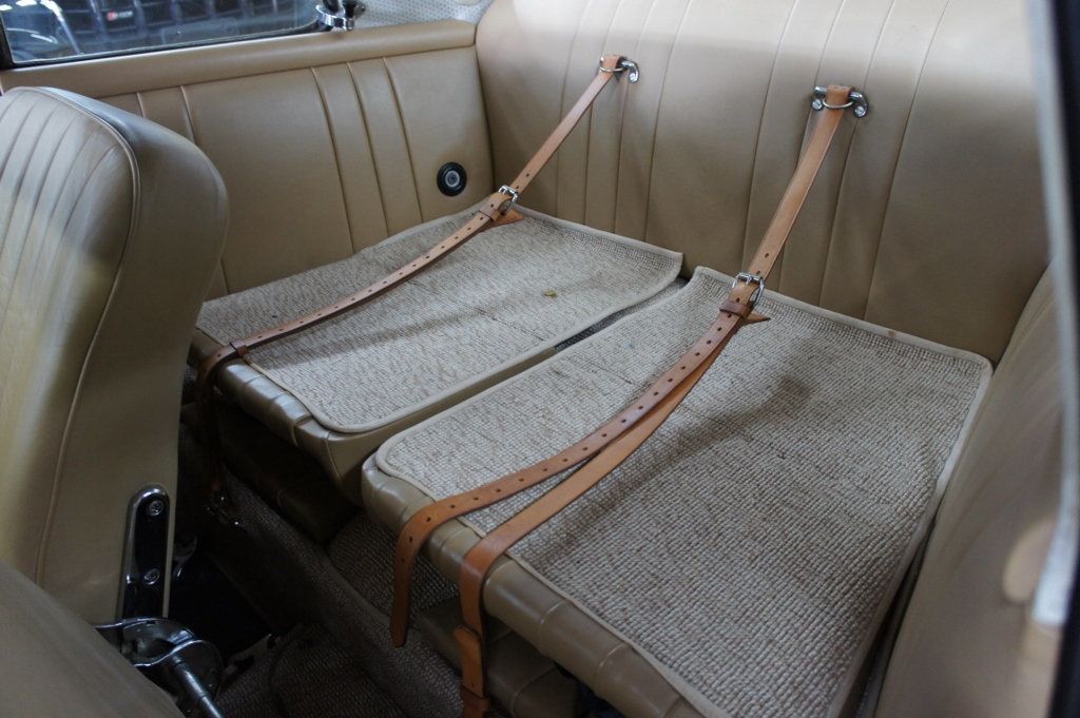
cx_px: 540
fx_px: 809
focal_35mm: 27
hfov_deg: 67.4
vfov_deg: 47.9
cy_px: 359
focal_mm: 18
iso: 800
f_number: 3.5
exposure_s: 1/30
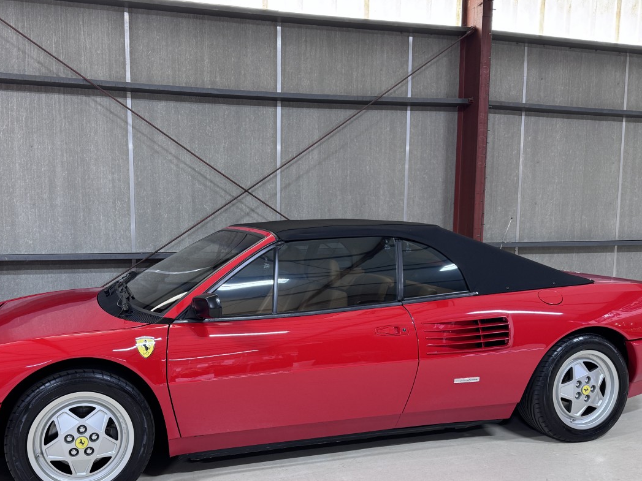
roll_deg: +0.0
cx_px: 259
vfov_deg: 42.9
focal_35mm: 33
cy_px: 270
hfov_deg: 55.0
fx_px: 612
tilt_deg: -6.6
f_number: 1.78
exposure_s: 1/60
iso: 125
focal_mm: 6.76
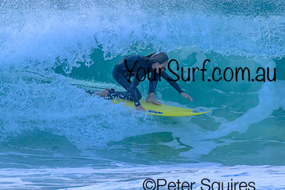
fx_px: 9377
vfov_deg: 1.2
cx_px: 199
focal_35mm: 1185
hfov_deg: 1.7
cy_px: 64
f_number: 11
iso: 4500
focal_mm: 800
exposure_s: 1/2000
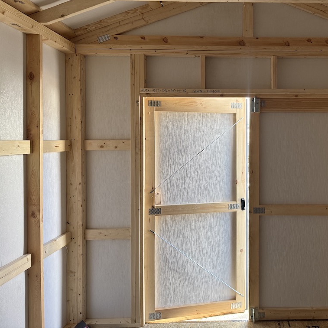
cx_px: 246
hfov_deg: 49.1
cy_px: 143
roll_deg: +1.8
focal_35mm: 32
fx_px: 343
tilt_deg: +0.2
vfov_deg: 51.0
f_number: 1.78
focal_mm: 6.76
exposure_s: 1/112
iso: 200
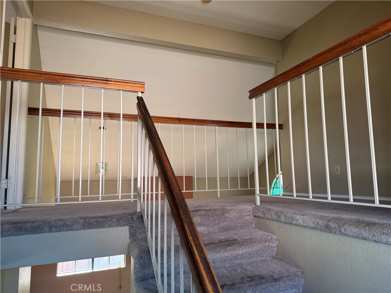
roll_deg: +2.5
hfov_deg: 71.6
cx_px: 196
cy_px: 146
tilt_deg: +8.9
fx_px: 271
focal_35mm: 24
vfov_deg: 56.8
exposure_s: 1/174
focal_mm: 6.76
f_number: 1.78
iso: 200
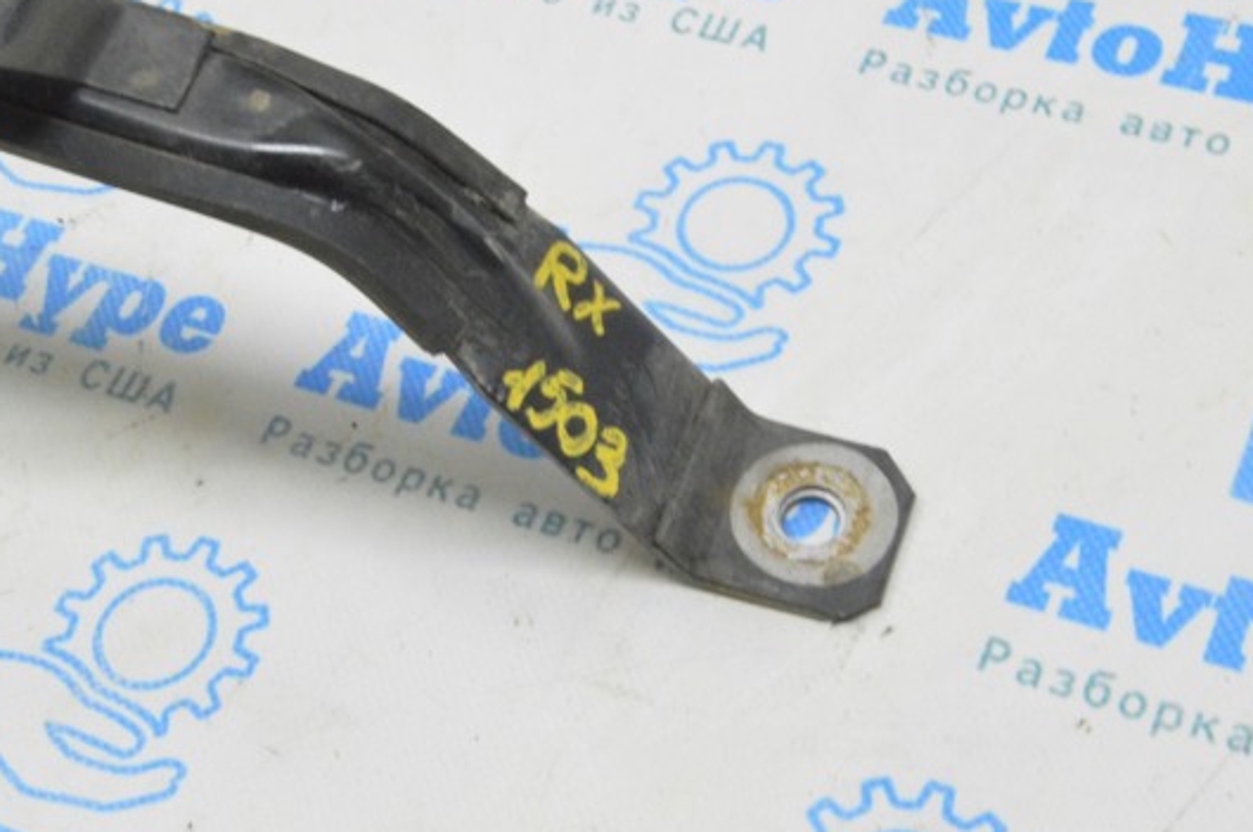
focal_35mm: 69
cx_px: 578
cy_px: 357
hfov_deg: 29.3
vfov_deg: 19.7
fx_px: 2398
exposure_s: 1/15
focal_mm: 38
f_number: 20
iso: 6400
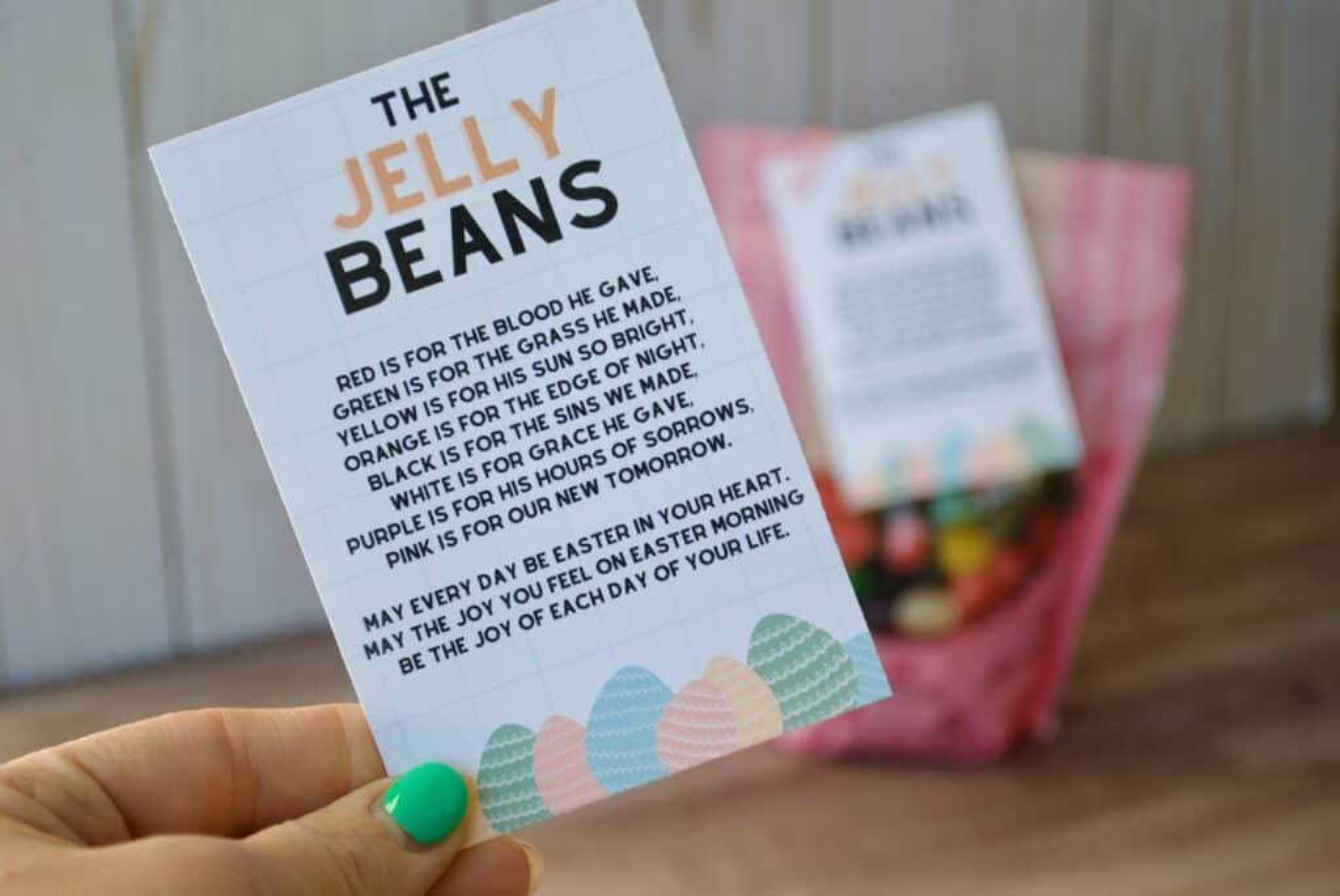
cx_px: 670
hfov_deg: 27.0
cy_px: 448
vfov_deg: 18.2
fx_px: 2794
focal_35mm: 75
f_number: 5.6
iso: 100
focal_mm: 50
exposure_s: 1/125
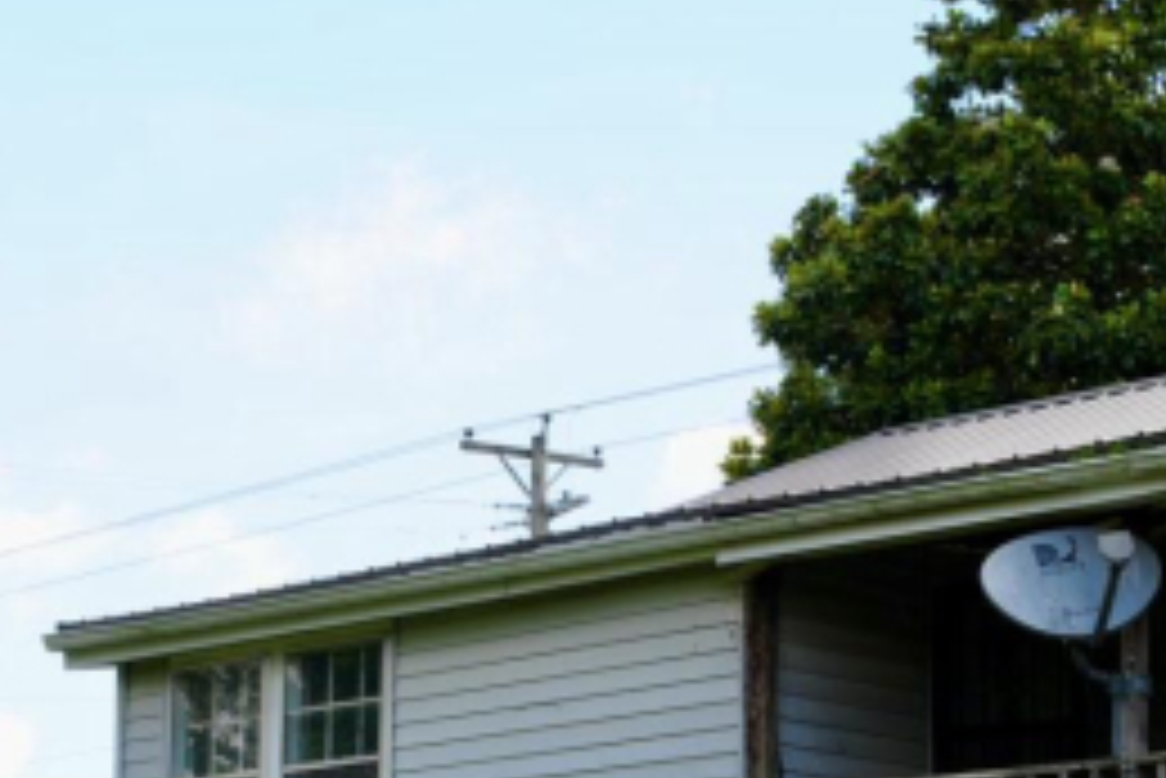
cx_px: 396
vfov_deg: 12.3
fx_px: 3514
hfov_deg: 18.8
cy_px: 967
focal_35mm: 108
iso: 100
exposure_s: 1/100
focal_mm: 25
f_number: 6.3
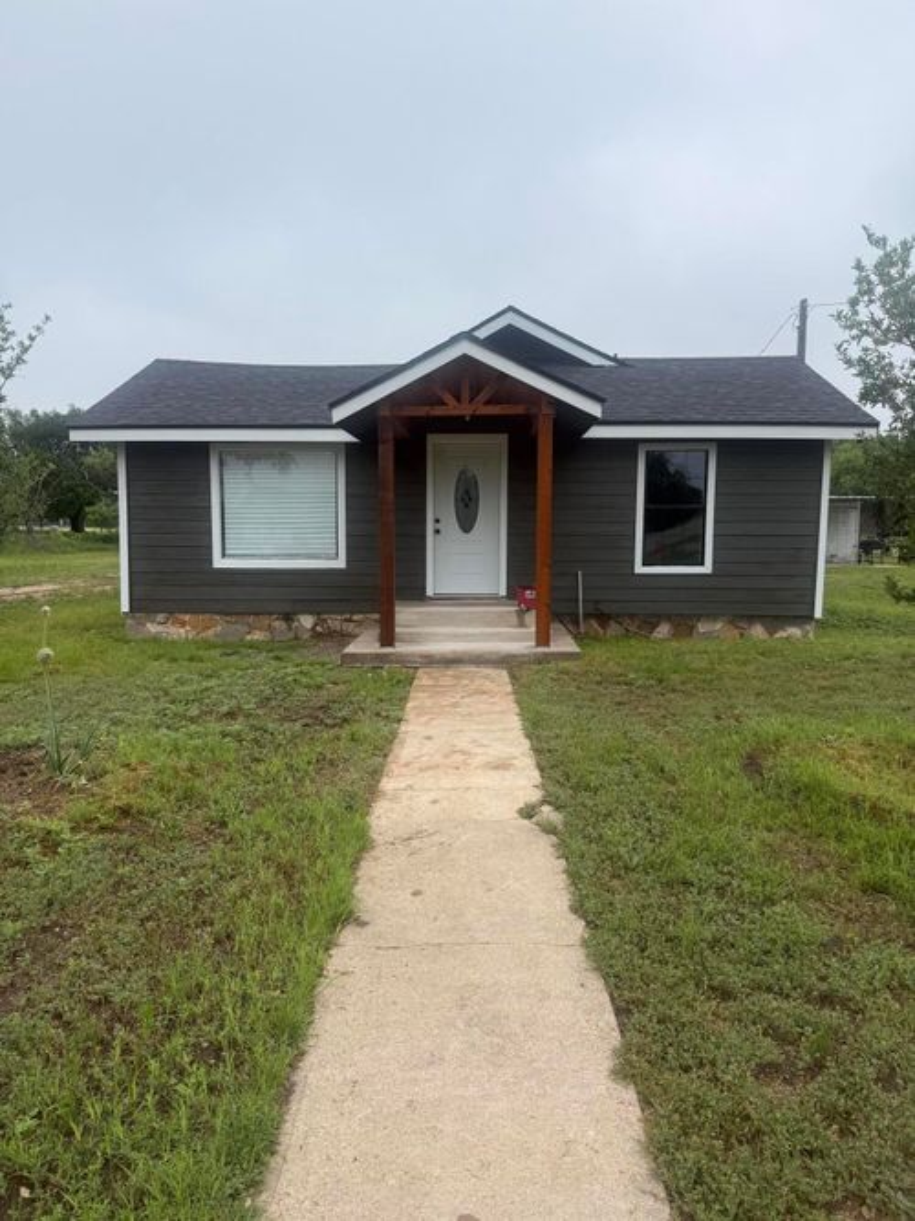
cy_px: 610
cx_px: 458
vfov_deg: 71.6
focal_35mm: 24
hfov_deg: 56.8
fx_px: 846
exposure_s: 1/2907
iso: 80
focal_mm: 6.76
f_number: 1.78
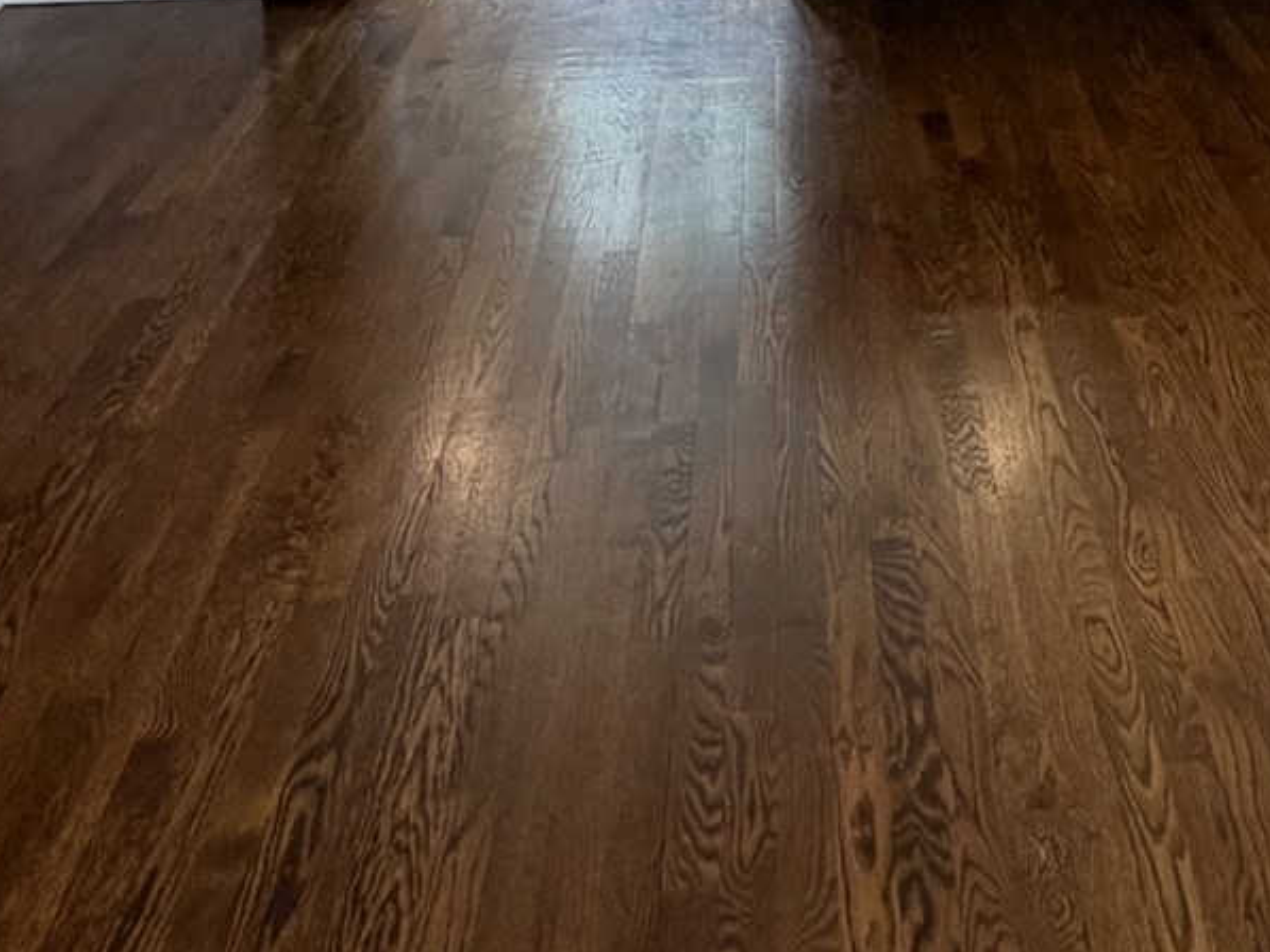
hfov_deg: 39.0
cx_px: 889
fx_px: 1761
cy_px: -402
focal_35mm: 48
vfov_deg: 24.7
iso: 200
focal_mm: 2.22
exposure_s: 1/120
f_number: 2.2
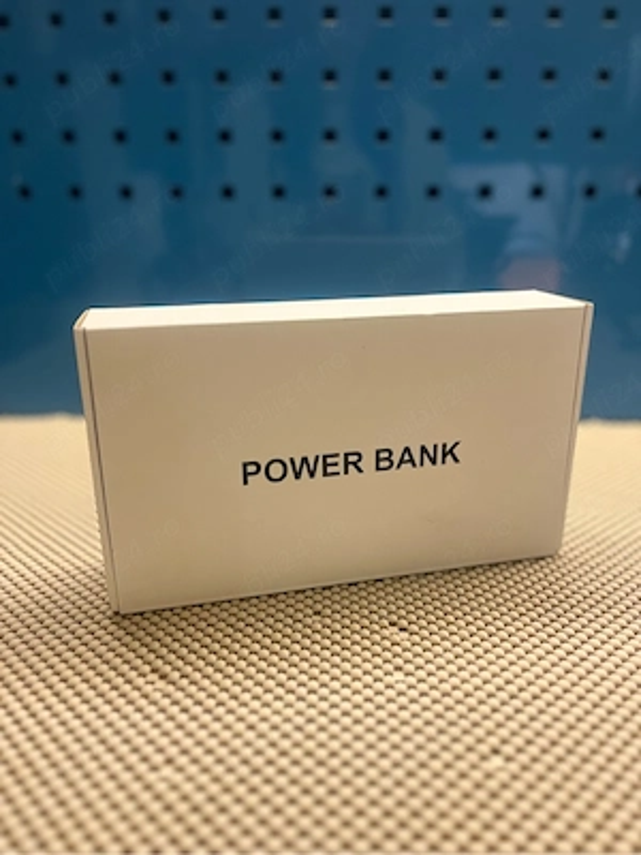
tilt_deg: -18.7
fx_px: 642
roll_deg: +0.7
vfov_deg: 67.3
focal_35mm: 26
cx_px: 320
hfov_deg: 53.1
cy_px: 428
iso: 125
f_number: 1.6
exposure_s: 1/100
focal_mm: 5.1
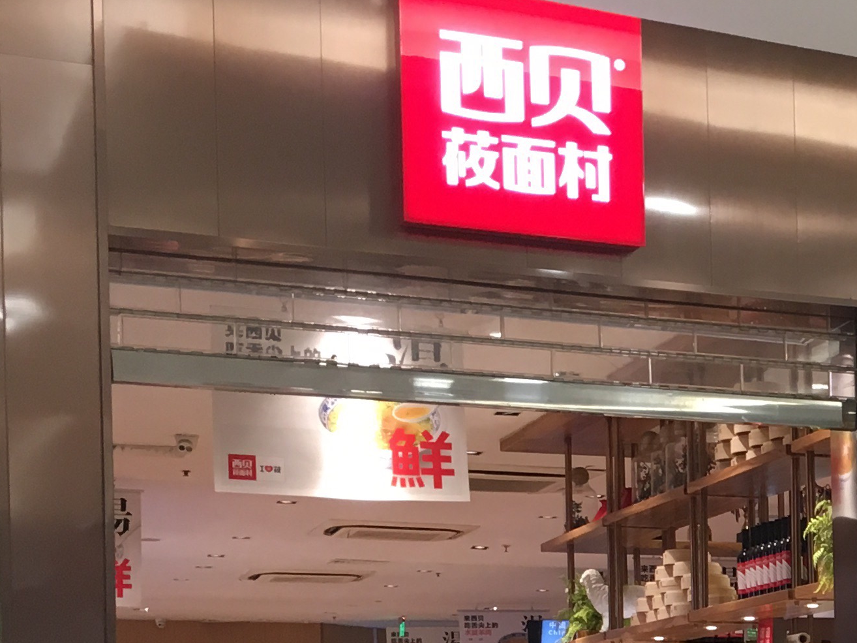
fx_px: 2203
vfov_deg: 15.9
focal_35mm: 89
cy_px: 785
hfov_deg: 20.0
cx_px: 1141
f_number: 2.2
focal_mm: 4.15
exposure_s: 1/33
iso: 80
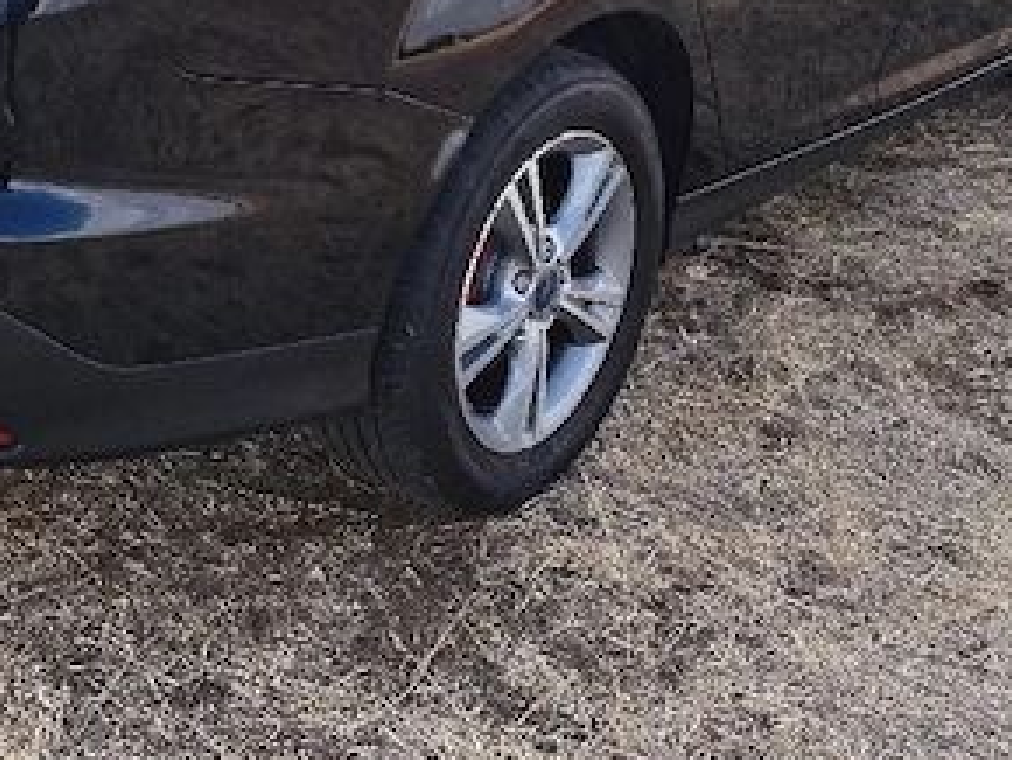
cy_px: 28
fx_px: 1579
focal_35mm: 54
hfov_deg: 34.8
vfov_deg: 25.9
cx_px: 256
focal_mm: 4.75
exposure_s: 1/1429
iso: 100
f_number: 1.8
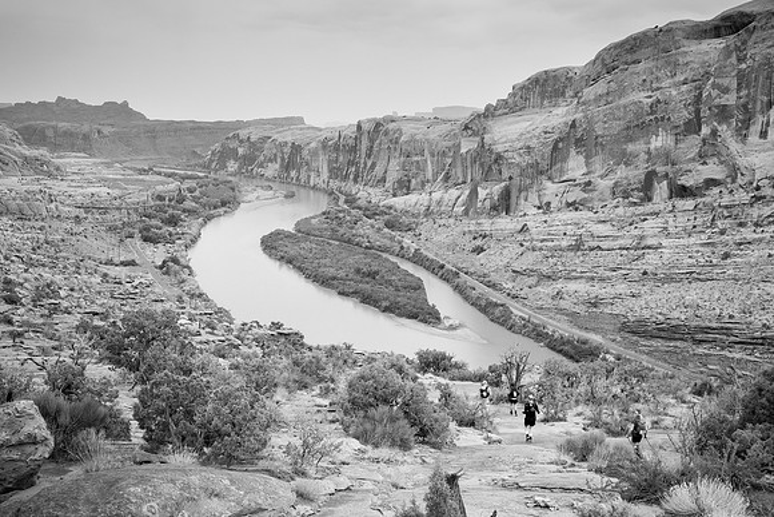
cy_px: 258
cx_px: 387
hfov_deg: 49.9
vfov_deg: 34.5
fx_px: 832
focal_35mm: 39
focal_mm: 38.7
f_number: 8
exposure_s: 1/250
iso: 2500
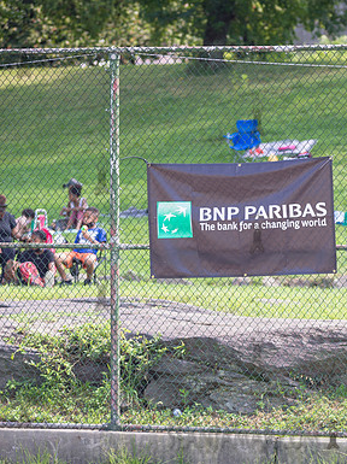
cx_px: 257
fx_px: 2437
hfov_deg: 8.1
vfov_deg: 10.9
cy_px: 232
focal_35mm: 182
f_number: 4.5
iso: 125
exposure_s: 1/160
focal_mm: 125
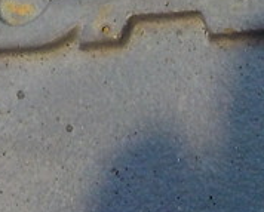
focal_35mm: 105
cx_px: 360
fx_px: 822
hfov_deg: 17.0
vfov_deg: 13.9
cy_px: 301
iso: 400
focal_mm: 4.1
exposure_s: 1/20
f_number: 3.3
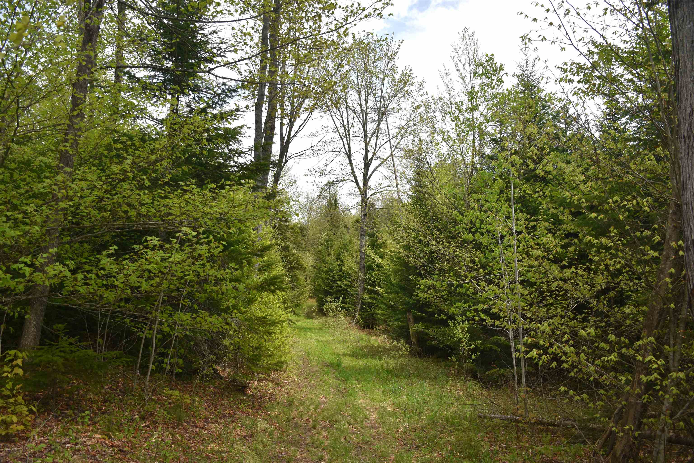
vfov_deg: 40.0
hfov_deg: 57.2
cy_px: 232
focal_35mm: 33
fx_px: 636
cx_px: 347
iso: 100
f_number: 4.5
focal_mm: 22
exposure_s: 1/250
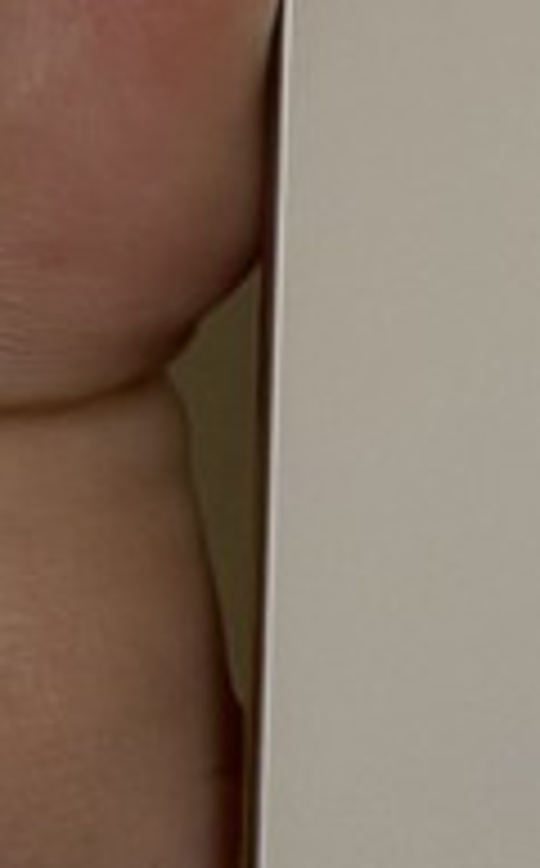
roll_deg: -2.9
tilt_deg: -11.3
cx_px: 1112
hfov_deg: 9.2
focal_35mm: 132
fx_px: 3120
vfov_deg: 15.8
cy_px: 468
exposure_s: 1/120
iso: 320
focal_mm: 2.22
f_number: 2.2
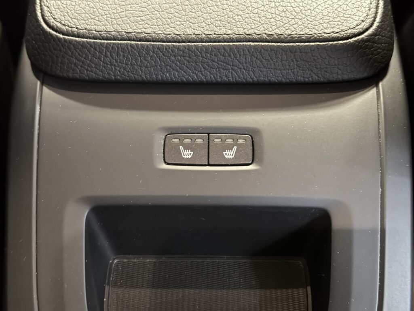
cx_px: 207
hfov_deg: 39.7
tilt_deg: -50.7
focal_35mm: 48
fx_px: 574
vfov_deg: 30.3
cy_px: 156
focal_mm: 6.76
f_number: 1.78
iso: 640
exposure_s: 1/9
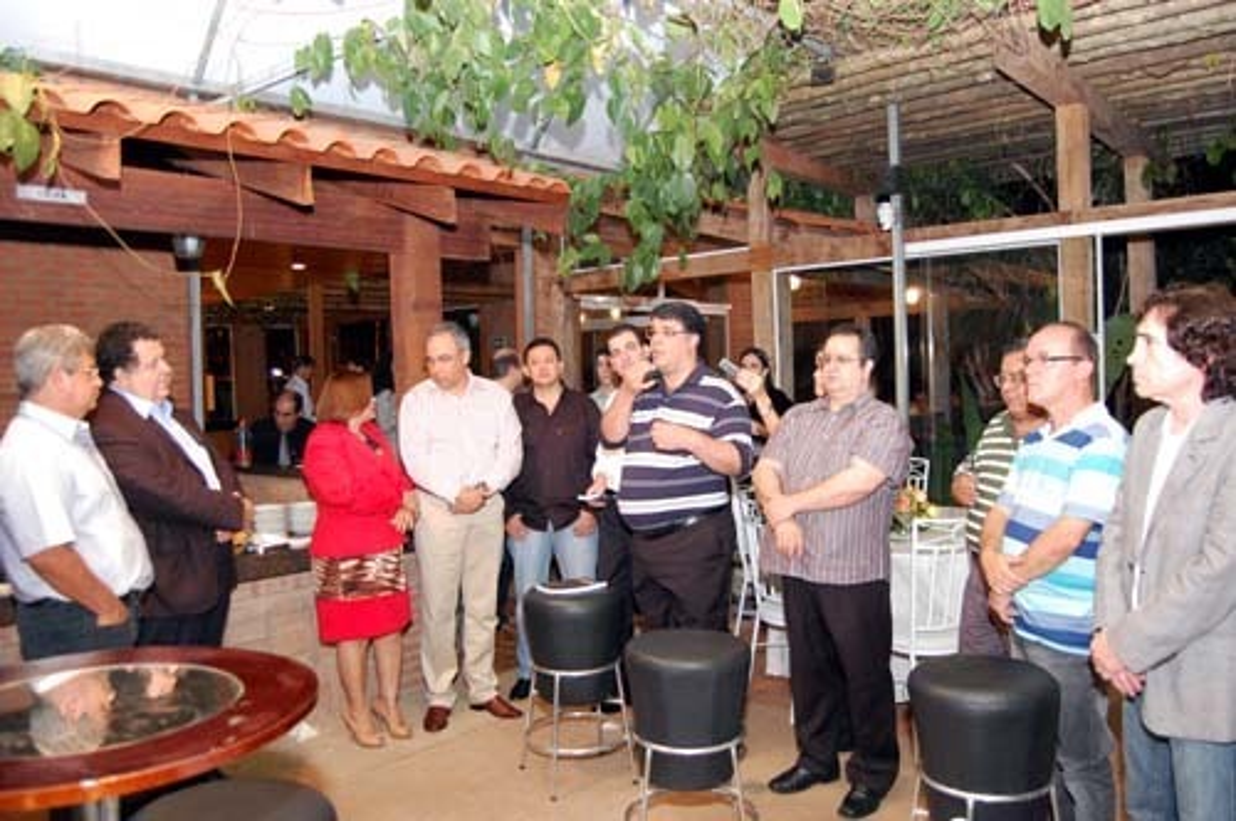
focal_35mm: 27
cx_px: 618
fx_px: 926
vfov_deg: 47.8
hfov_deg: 67.4
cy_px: 410
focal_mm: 18
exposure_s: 1/40
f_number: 3.5
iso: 1600
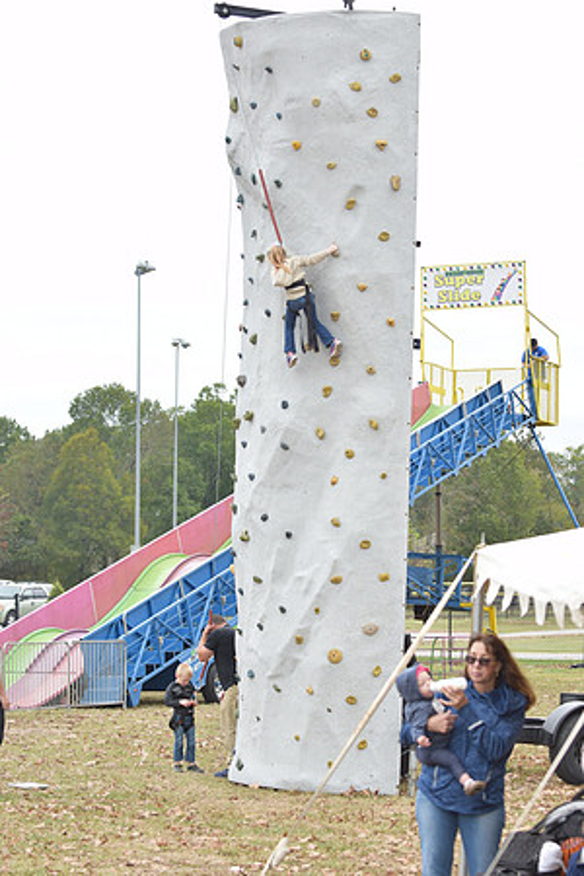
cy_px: 438
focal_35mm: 112
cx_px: 292
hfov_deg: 12.2
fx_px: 2737
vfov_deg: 18.2
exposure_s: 1/400
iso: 200
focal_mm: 75
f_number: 3.5
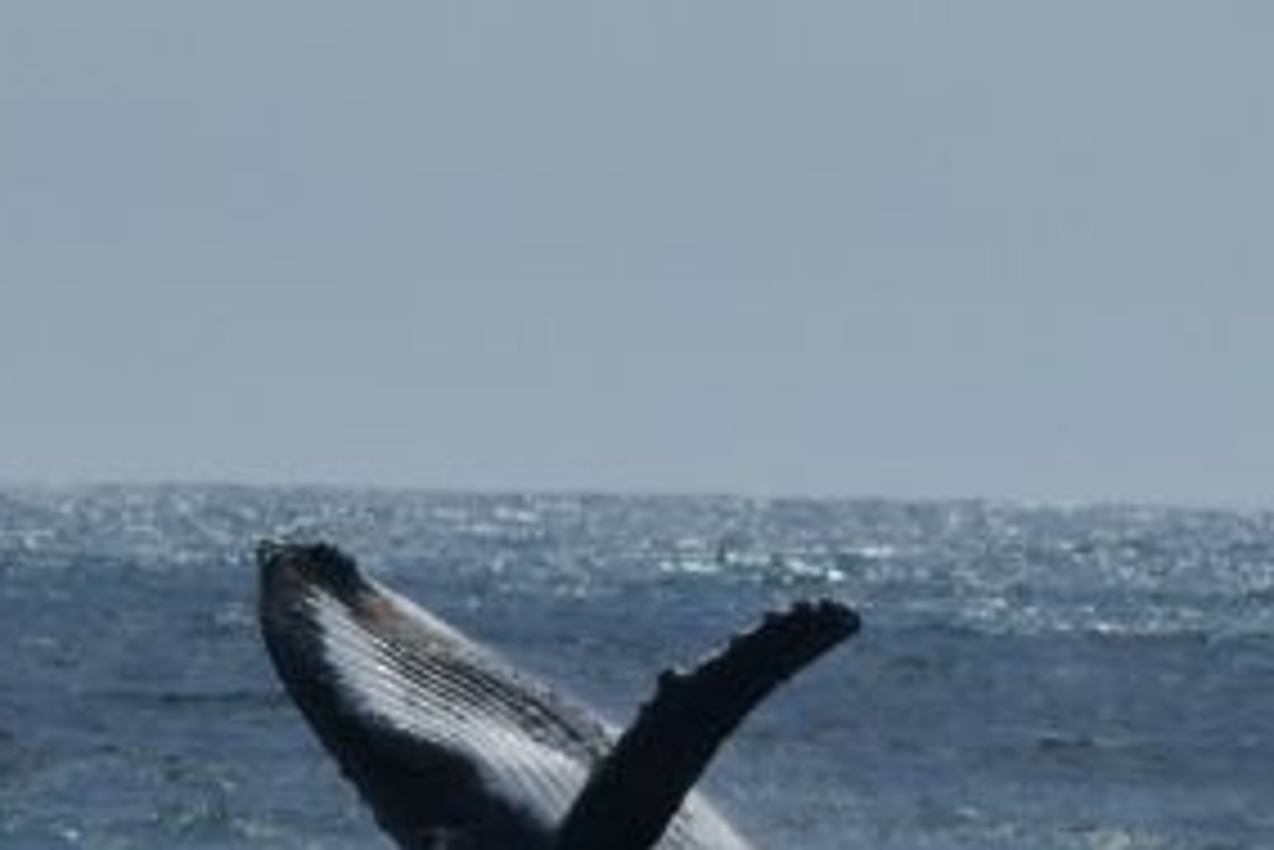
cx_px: 1526
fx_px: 48010
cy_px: 578
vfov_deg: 1.0
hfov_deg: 1.5
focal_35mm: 1356
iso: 500
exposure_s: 1/8000
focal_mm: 480
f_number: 6.3
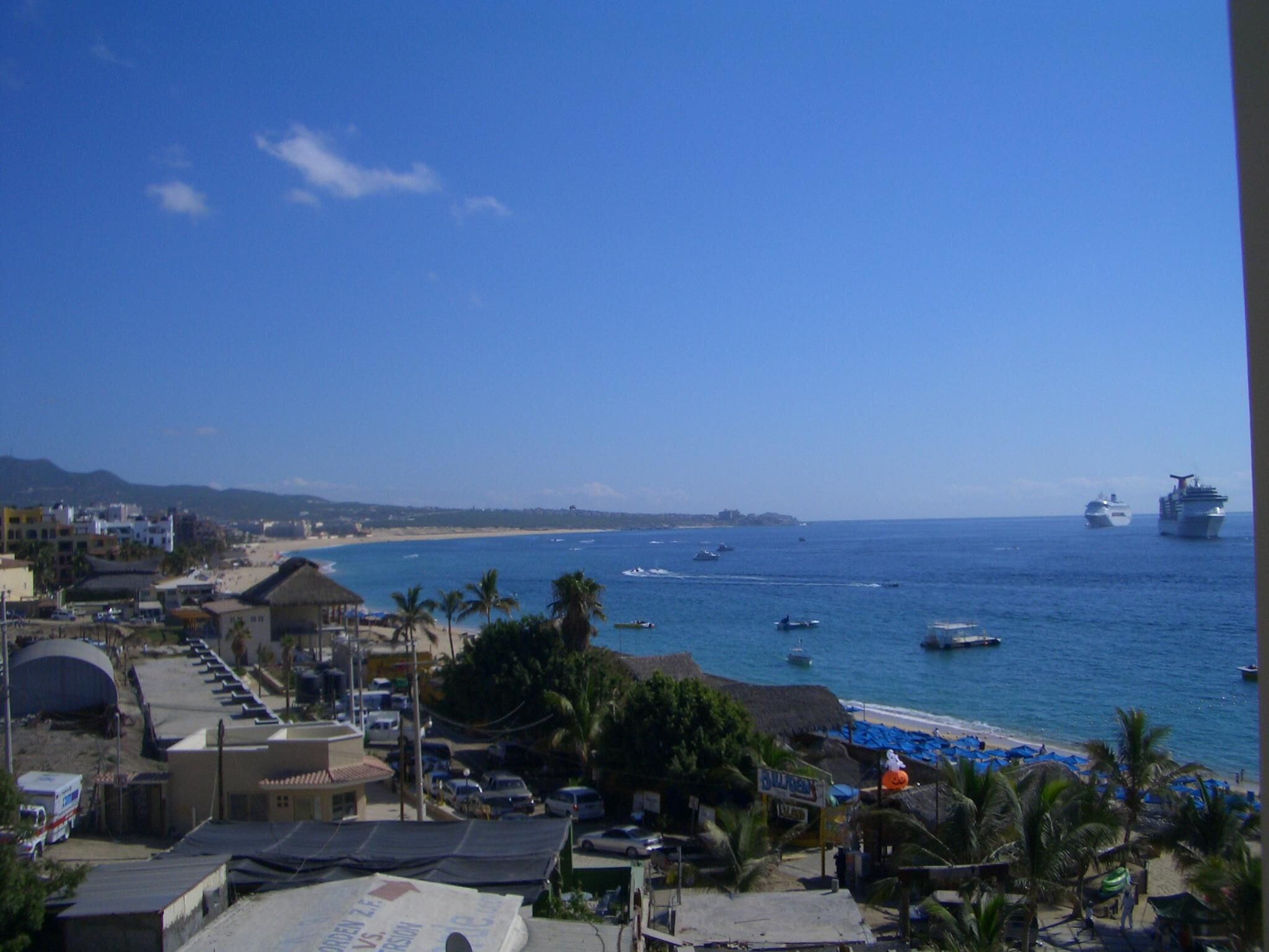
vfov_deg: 40.7
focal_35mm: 35
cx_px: 634
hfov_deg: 52.6
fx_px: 1283
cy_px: 476
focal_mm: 5.8
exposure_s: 1/2000
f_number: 4.3
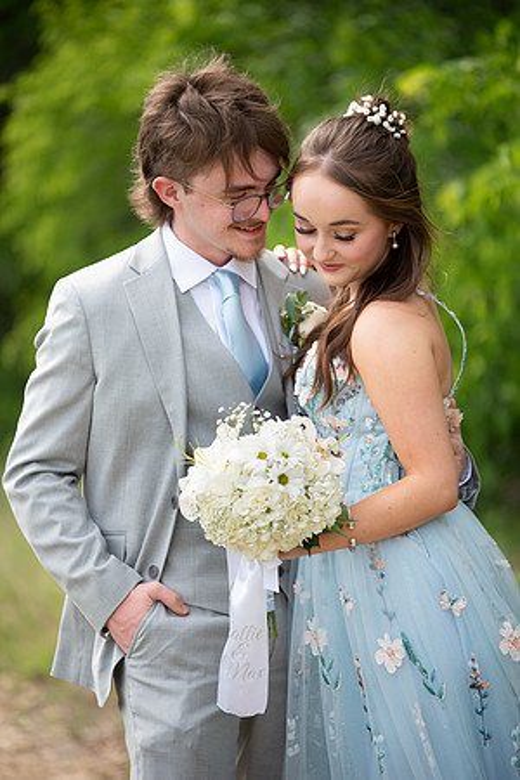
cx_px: 260
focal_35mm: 200
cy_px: 390
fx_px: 4333
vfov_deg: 10.3
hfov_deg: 6.9
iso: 100
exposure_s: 1/800
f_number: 2.8
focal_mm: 200
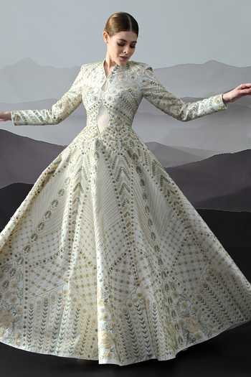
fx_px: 460
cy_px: 188
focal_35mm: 44
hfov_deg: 30.5
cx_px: 126
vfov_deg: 44.5
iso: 250
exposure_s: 1/160
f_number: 8
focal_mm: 44
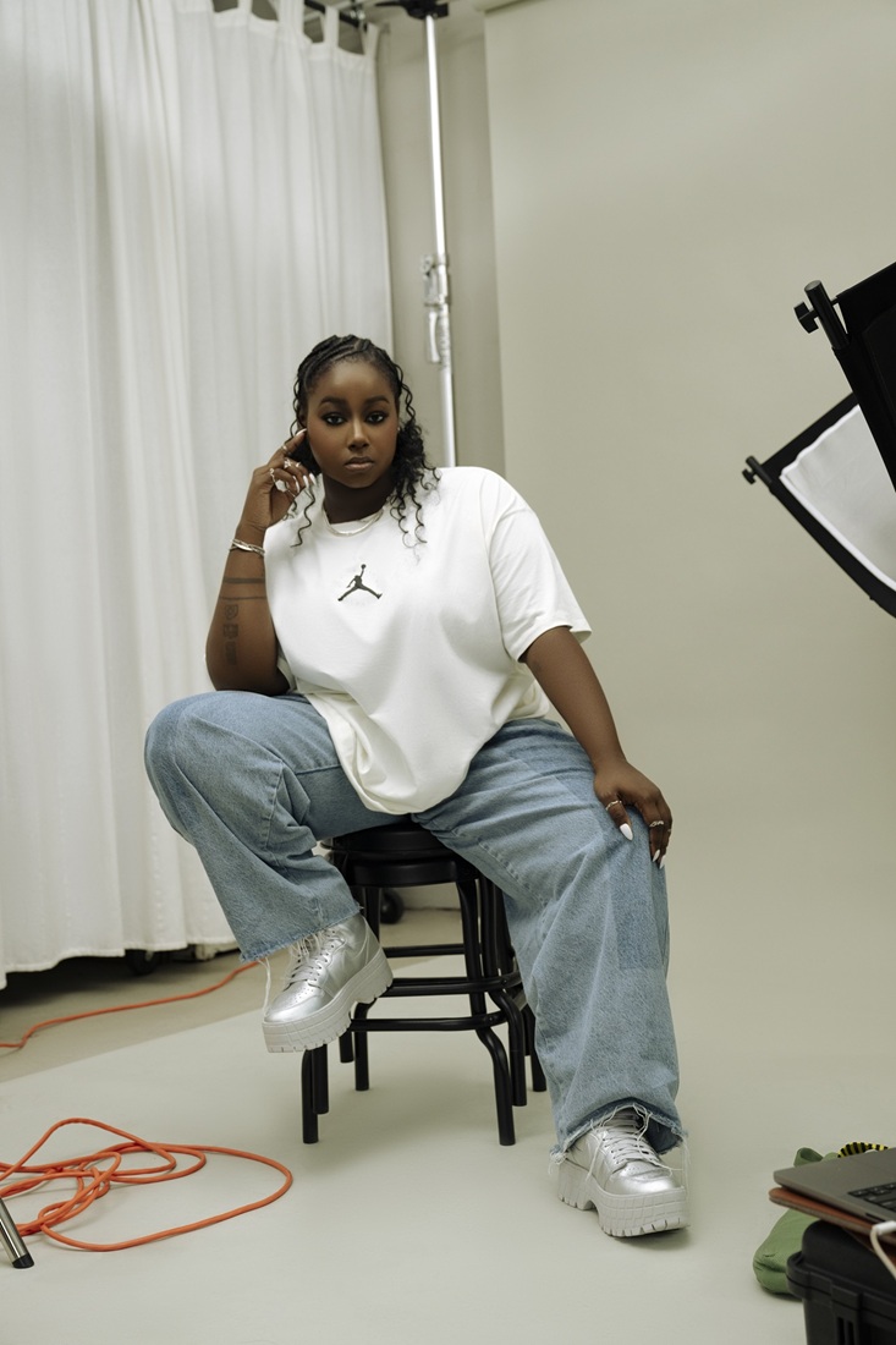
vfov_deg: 43.6
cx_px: 448
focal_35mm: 45
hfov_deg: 29.9
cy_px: 672
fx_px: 1680
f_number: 4.5
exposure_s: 1/200
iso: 500
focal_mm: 45
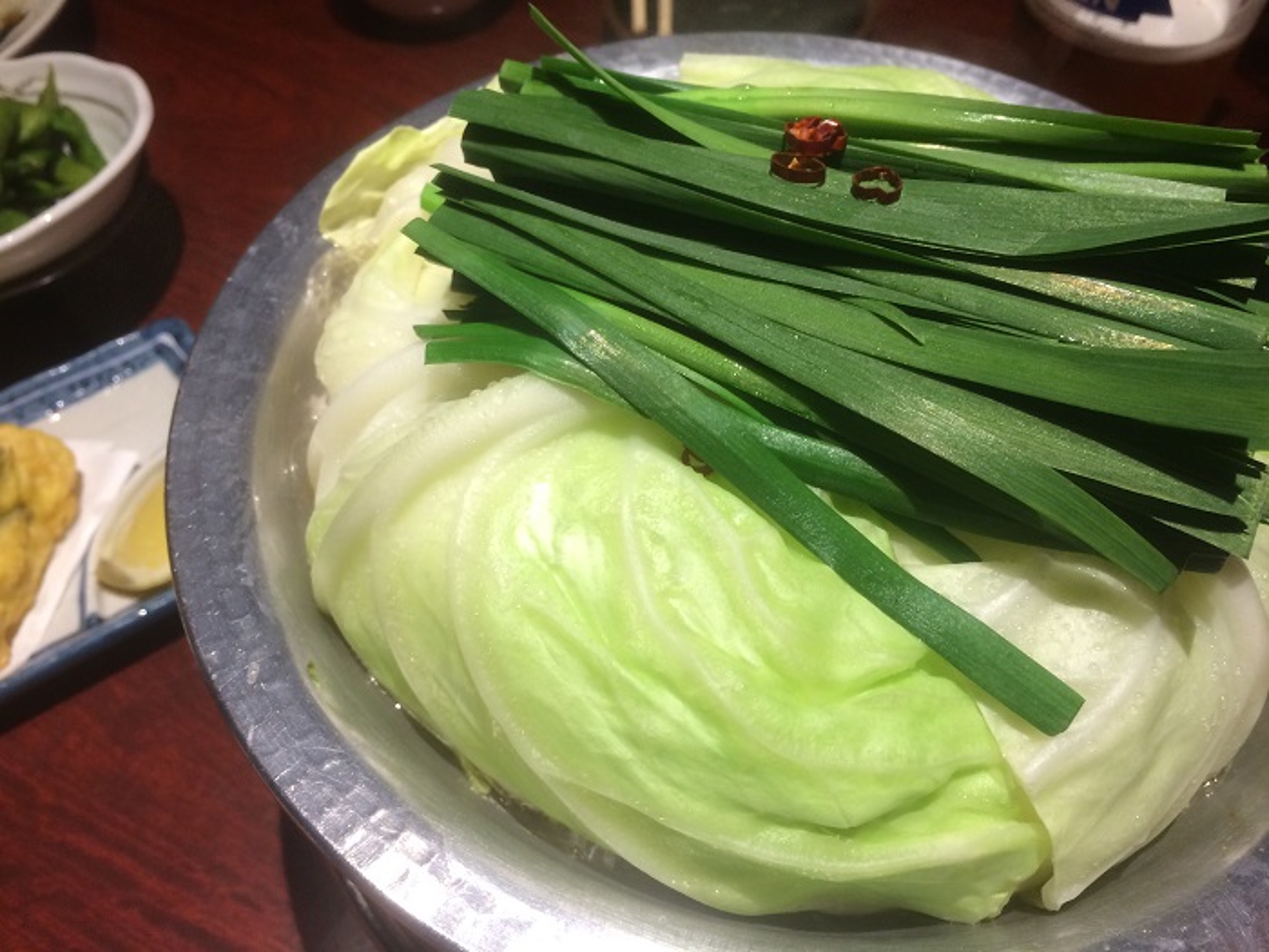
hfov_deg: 61.7
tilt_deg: -53.7
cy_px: 476
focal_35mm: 29
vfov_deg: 48.2
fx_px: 1063
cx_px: 634
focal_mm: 4.15
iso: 80
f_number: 2.2
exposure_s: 1/30
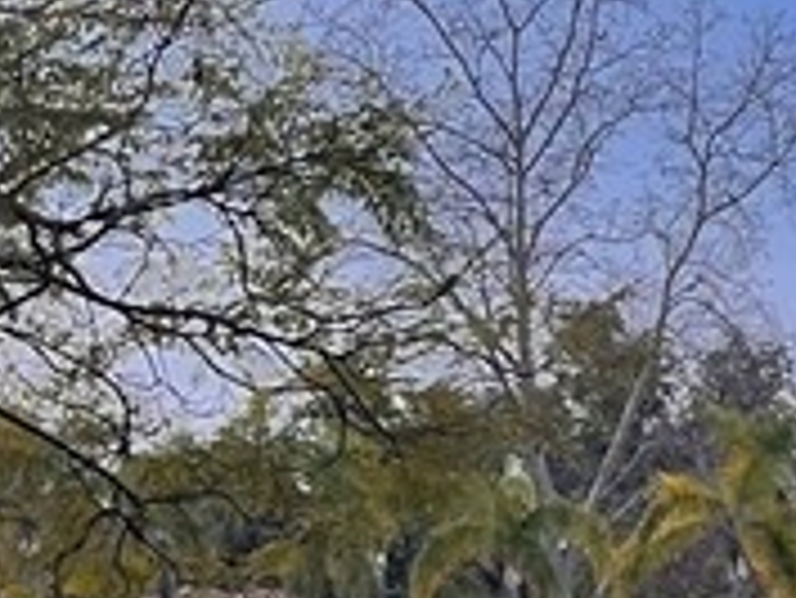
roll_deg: -0.7
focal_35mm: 445
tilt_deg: +1.7
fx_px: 10240
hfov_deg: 4.3
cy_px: 369
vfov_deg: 3.3
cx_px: -1349
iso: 32
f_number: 2.8
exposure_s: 1/99
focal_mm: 9
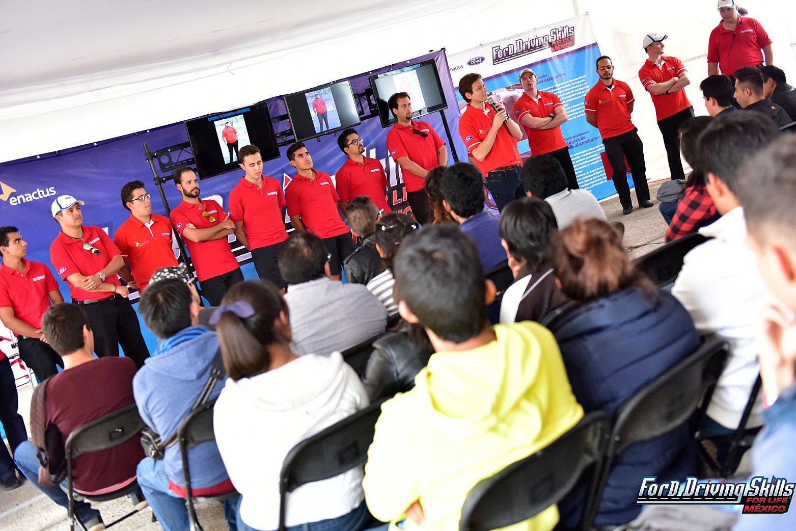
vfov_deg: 31.2
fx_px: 951
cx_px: 407
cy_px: 260
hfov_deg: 45.4
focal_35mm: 43
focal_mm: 42
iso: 2000
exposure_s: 1/320
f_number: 2.8
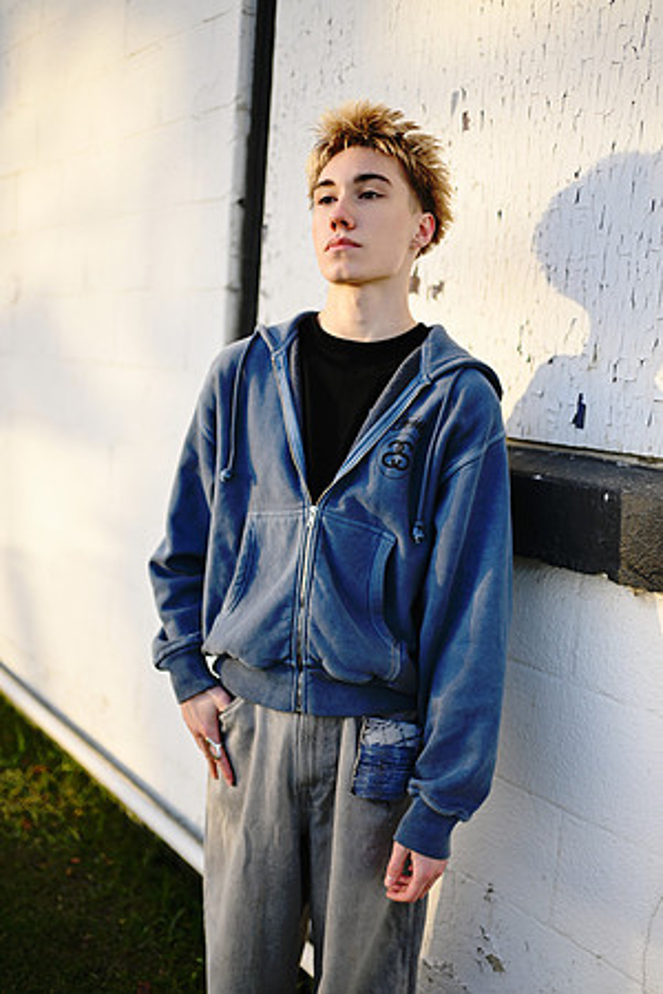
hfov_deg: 37.9
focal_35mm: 35
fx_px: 967
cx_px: 332
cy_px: 497
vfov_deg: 54.4
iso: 200
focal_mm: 35
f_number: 1.6
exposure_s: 1/1600
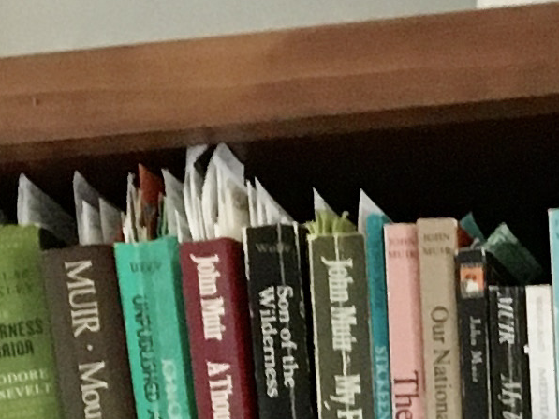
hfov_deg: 9.6
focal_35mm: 196
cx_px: 1035
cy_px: 1306
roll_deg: -1.0
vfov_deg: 6.8
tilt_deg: +1.0
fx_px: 3163
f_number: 2.2
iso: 200
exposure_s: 1/20
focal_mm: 4.15
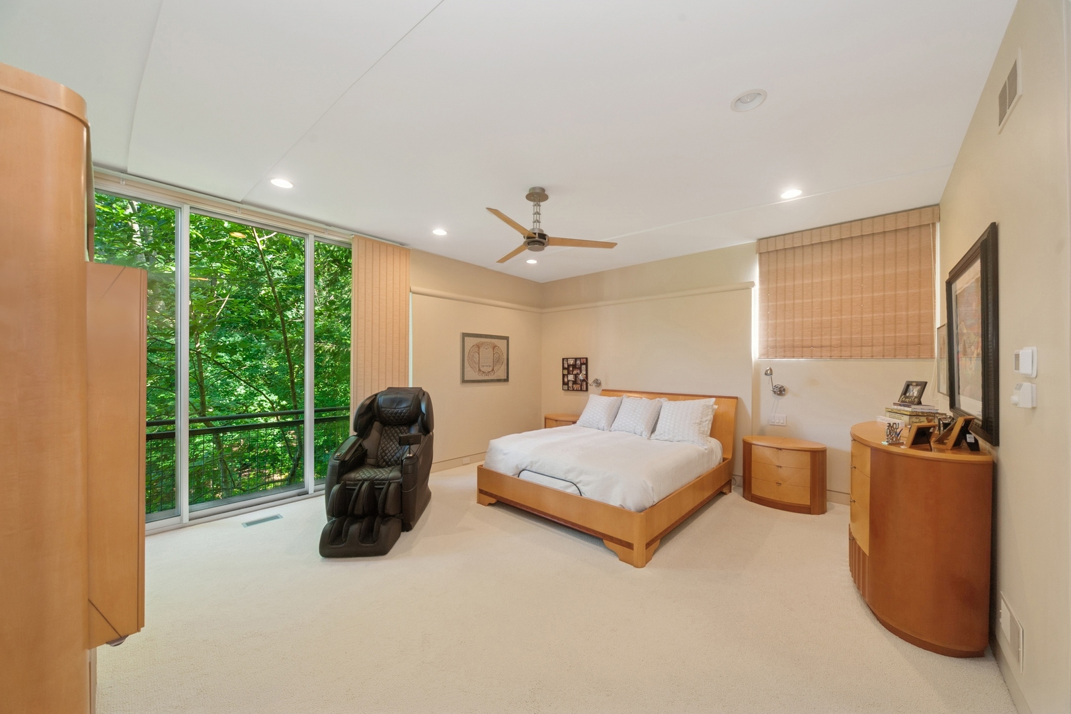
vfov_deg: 90.0
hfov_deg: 112.6
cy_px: 357
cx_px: 536
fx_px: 357
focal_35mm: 12
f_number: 8
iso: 200
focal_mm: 12
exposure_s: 1/15
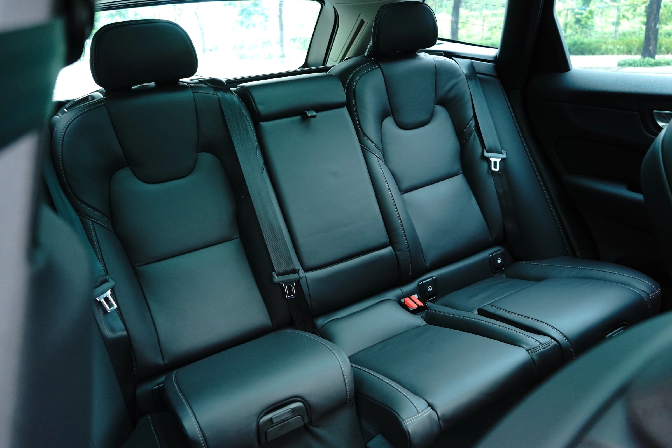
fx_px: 523
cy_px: 224
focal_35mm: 28
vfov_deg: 46.4
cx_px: 336
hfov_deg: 65.5
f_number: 4.5
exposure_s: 1/160
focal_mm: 28
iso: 2000
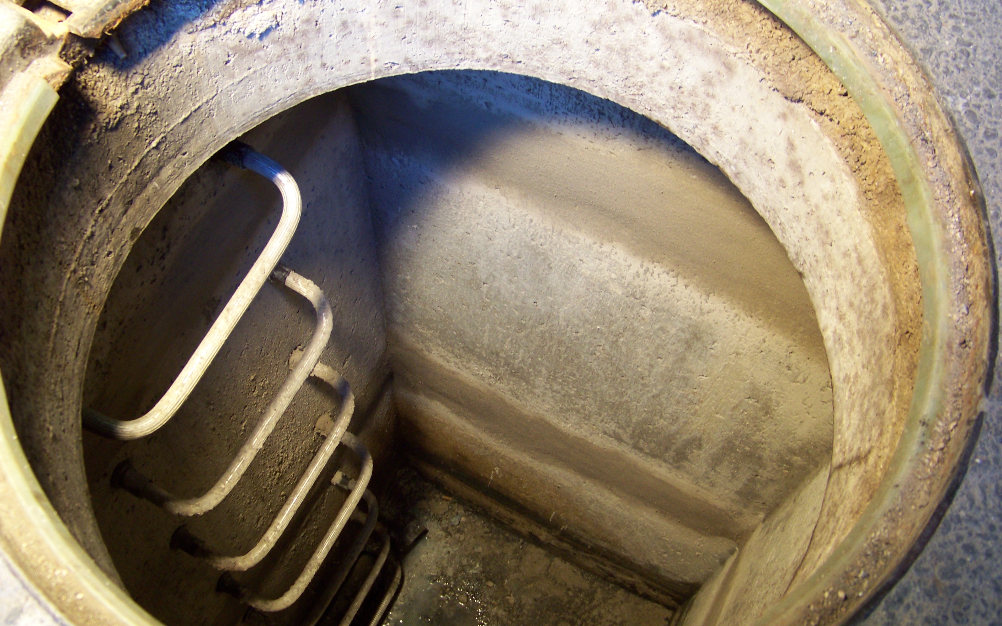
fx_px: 1065
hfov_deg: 50.4
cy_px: 327
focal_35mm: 39
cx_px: 509
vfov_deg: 32.8
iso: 113
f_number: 2.8
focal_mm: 5.85
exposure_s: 1/30
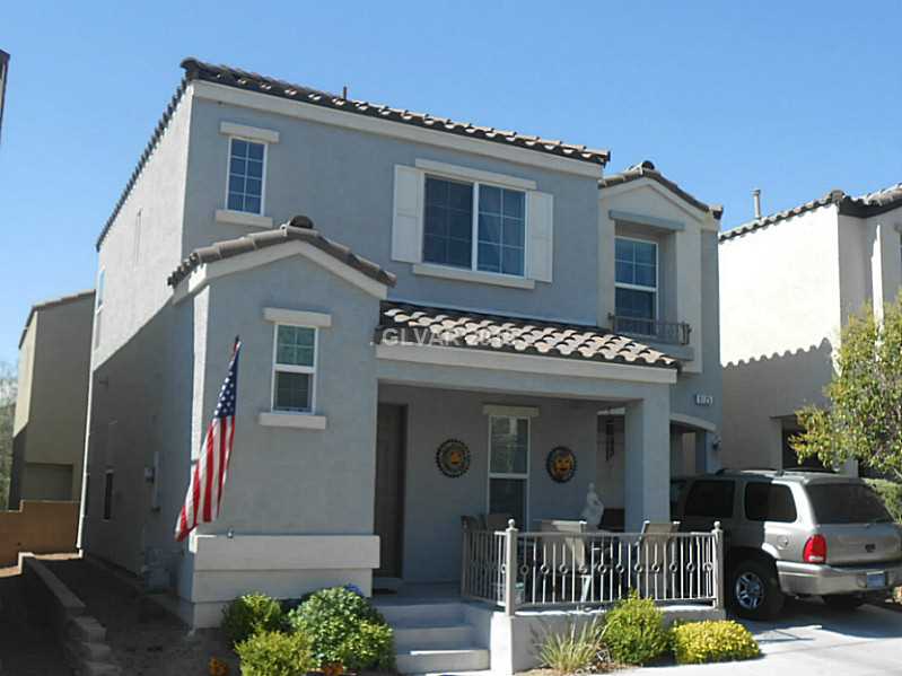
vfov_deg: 41.8
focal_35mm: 34
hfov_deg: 54.0
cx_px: 451
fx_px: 886
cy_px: 338
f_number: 3.9
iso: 80
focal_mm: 6
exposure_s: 1/500
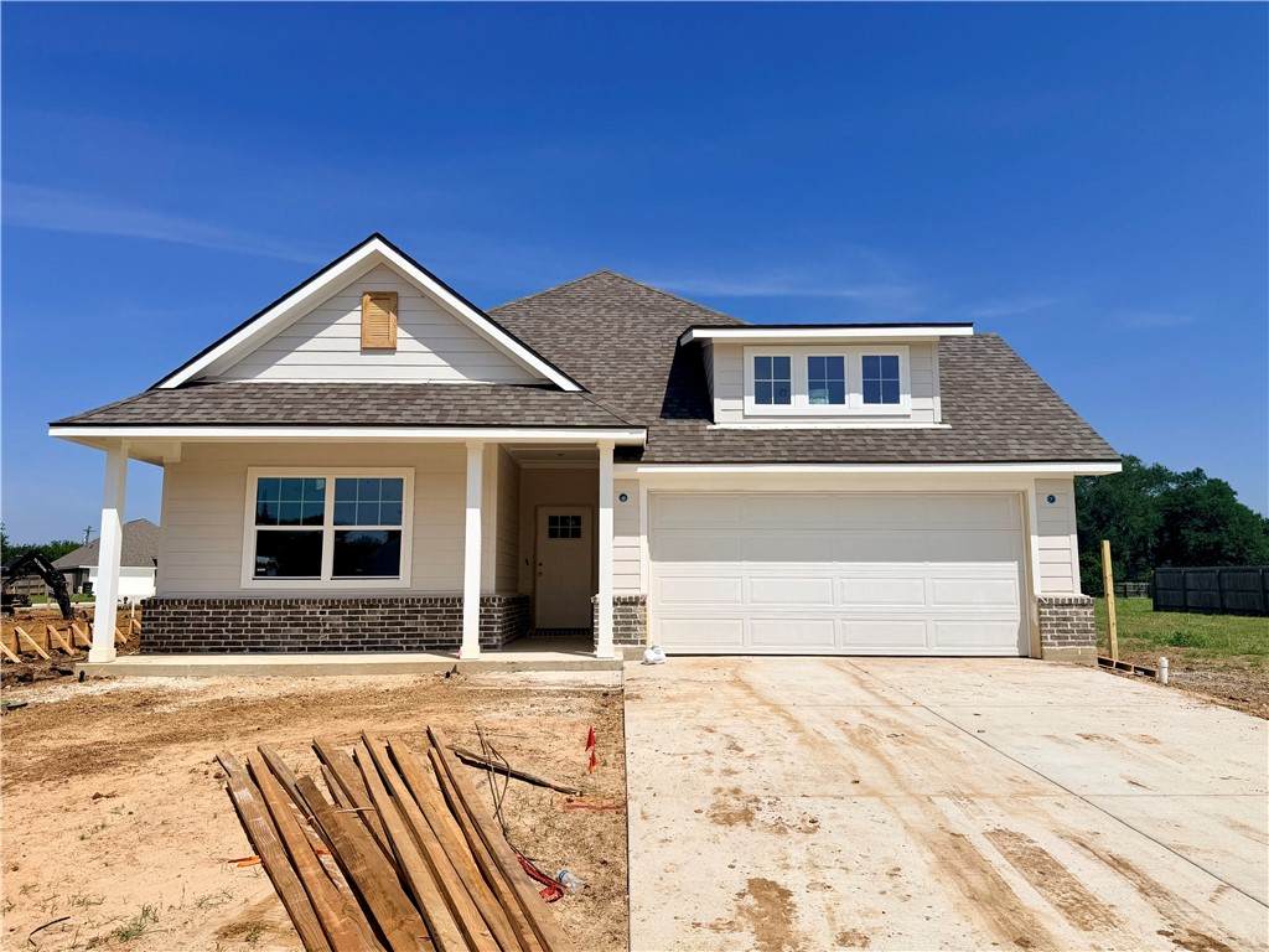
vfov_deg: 56.8
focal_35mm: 24
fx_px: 880
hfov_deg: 71.6
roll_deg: +0.1
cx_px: 634
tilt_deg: +8.0
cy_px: 476
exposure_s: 1/11905
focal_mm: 6.76
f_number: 1.78
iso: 80
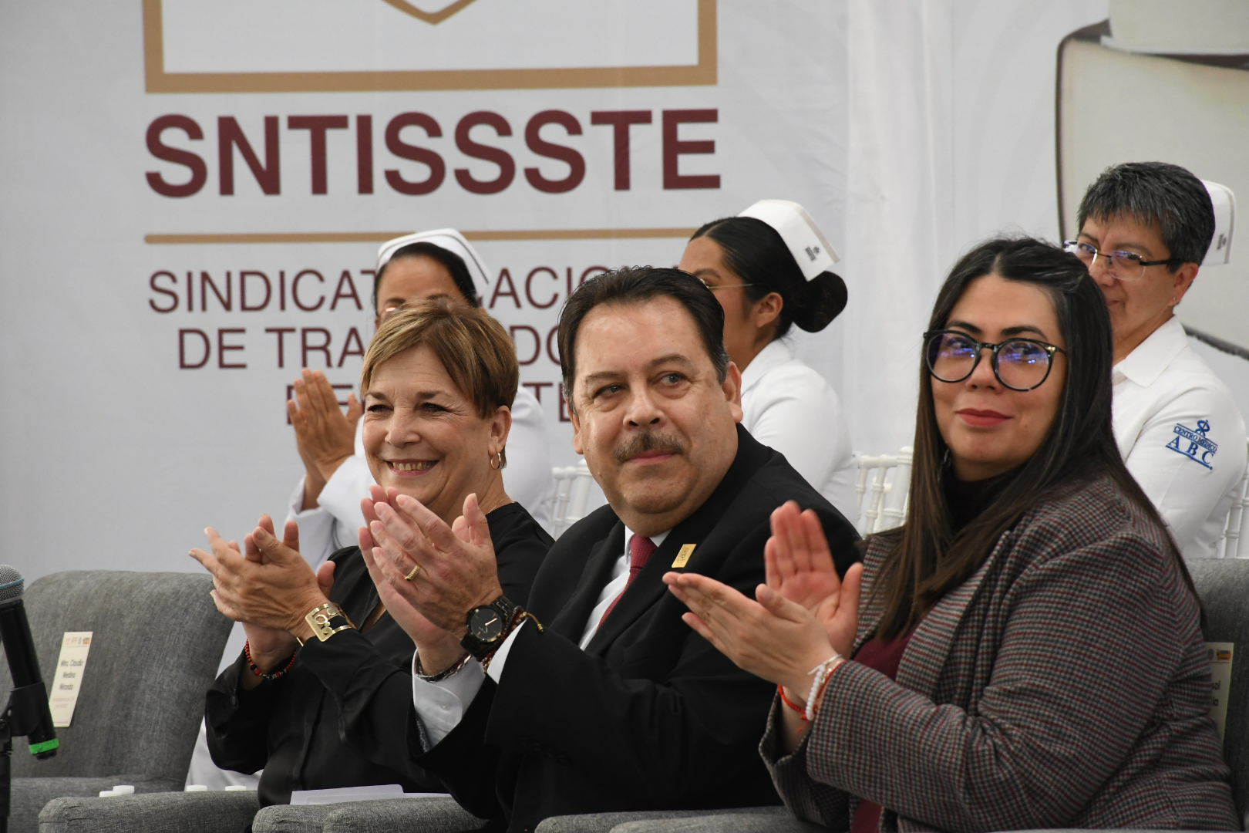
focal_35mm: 210
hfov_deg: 9.8
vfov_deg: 6.5
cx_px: 624
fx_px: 7285
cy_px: 416
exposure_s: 1/125
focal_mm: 140
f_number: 10
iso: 2000
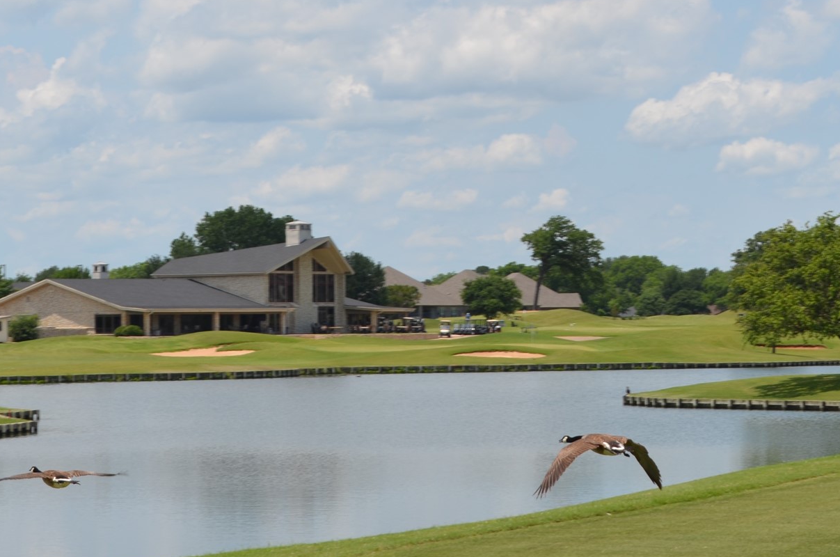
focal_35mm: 149
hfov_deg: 13.8
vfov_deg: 9.2
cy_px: 365
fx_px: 3468
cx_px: 584
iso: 100
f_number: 9
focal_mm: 55
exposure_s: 1/320
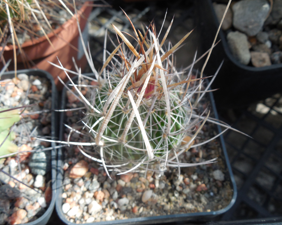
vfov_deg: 44.6
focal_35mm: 33
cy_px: 114
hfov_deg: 54.2
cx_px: 143
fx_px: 275
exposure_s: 1/320
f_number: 3.6
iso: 125
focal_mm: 5.6
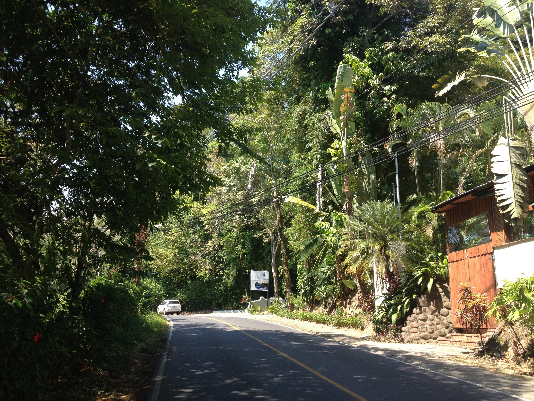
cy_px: 200
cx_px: 267
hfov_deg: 52.6
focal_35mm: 35
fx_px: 540
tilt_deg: +10.5
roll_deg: -0.9
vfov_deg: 40.7
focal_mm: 4.28
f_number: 2.4
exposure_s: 1/403
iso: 50
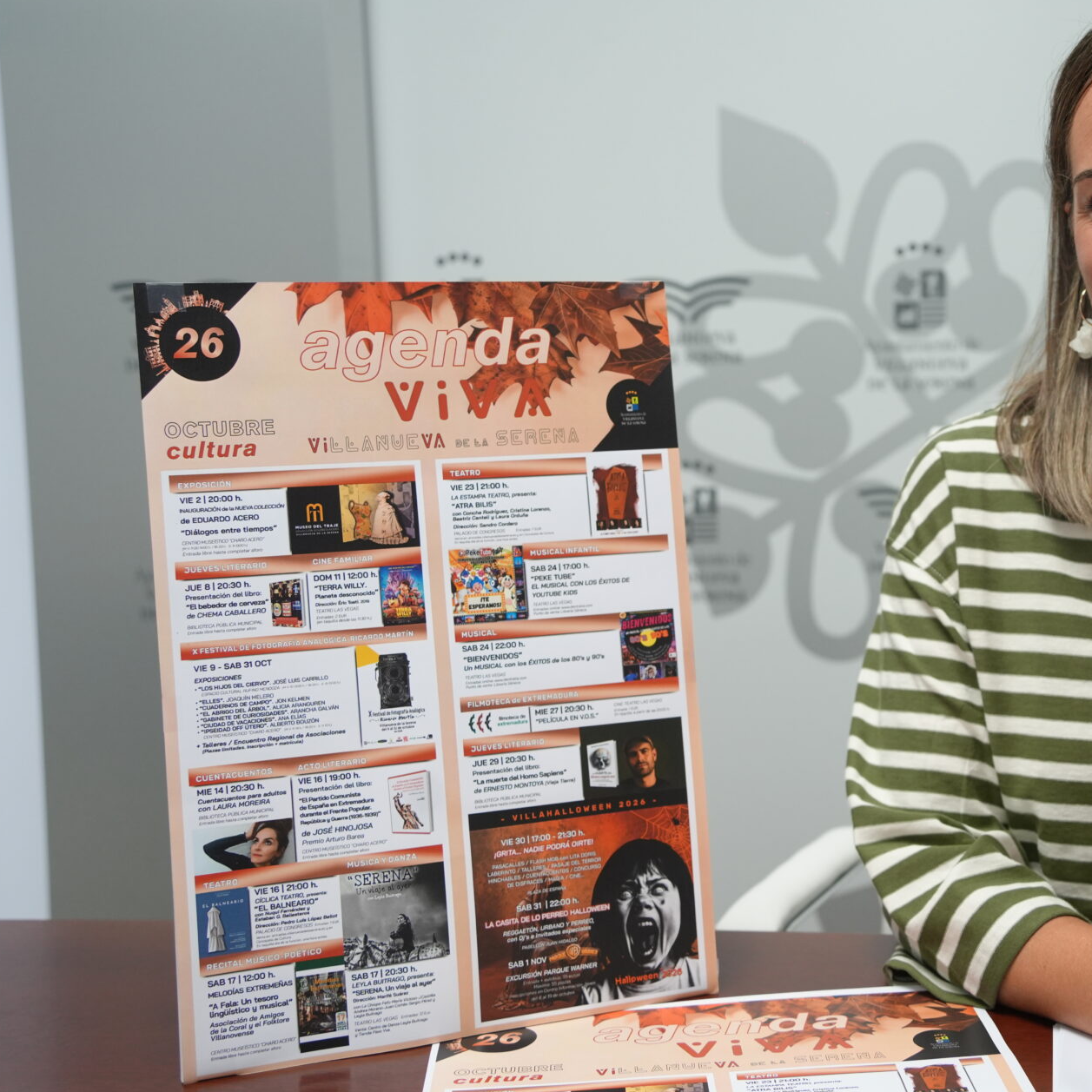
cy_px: 525
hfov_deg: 31.2
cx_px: 793
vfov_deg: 31.6
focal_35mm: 54
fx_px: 1927
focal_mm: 39
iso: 1250
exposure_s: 1/160
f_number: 4
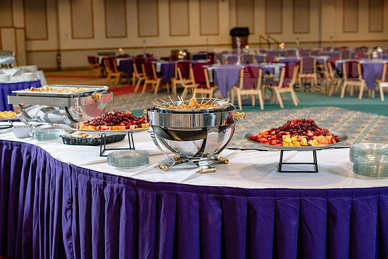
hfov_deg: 39.6
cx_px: 194
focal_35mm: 50
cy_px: 130
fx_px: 539
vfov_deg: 27.0
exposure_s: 1/200
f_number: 3.5
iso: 640
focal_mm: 50
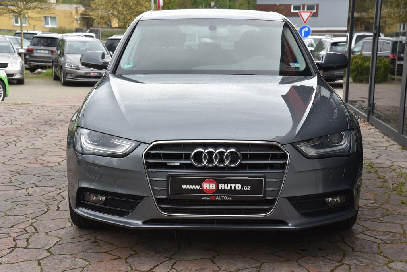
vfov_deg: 20.9
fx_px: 735
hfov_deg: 30.9
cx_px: 204
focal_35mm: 65
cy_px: 136
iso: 500
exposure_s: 1/250
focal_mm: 65
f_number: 8
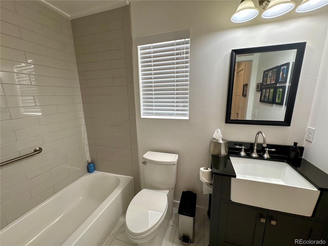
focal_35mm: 14
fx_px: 133
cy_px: 123
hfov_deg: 102.1
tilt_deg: -11.2
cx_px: 164
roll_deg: +1.4
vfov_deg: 85.7
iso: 100
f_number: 2.2
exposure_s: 1/120
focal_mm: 2.22
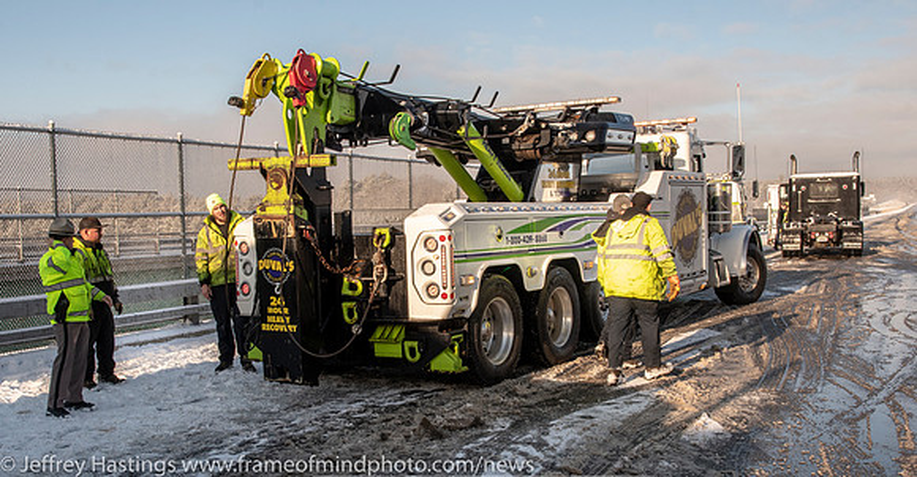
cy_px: 277
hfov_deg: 49.7
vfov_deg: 27.1
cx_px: 429
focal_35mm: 41
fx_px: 989
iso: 500
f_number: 13
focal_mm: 22
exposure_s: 1/400
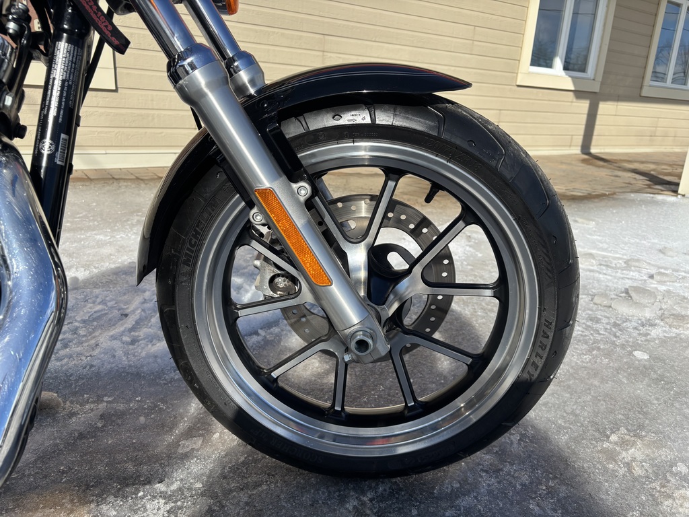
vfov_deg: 53.1
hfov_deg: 67.3
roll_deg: -3.5
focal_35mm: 26
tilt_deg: -16.5
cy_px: 258
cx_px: 344
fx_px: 518
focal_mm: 5.96
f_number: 1.6
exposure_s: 1/3106
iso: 50
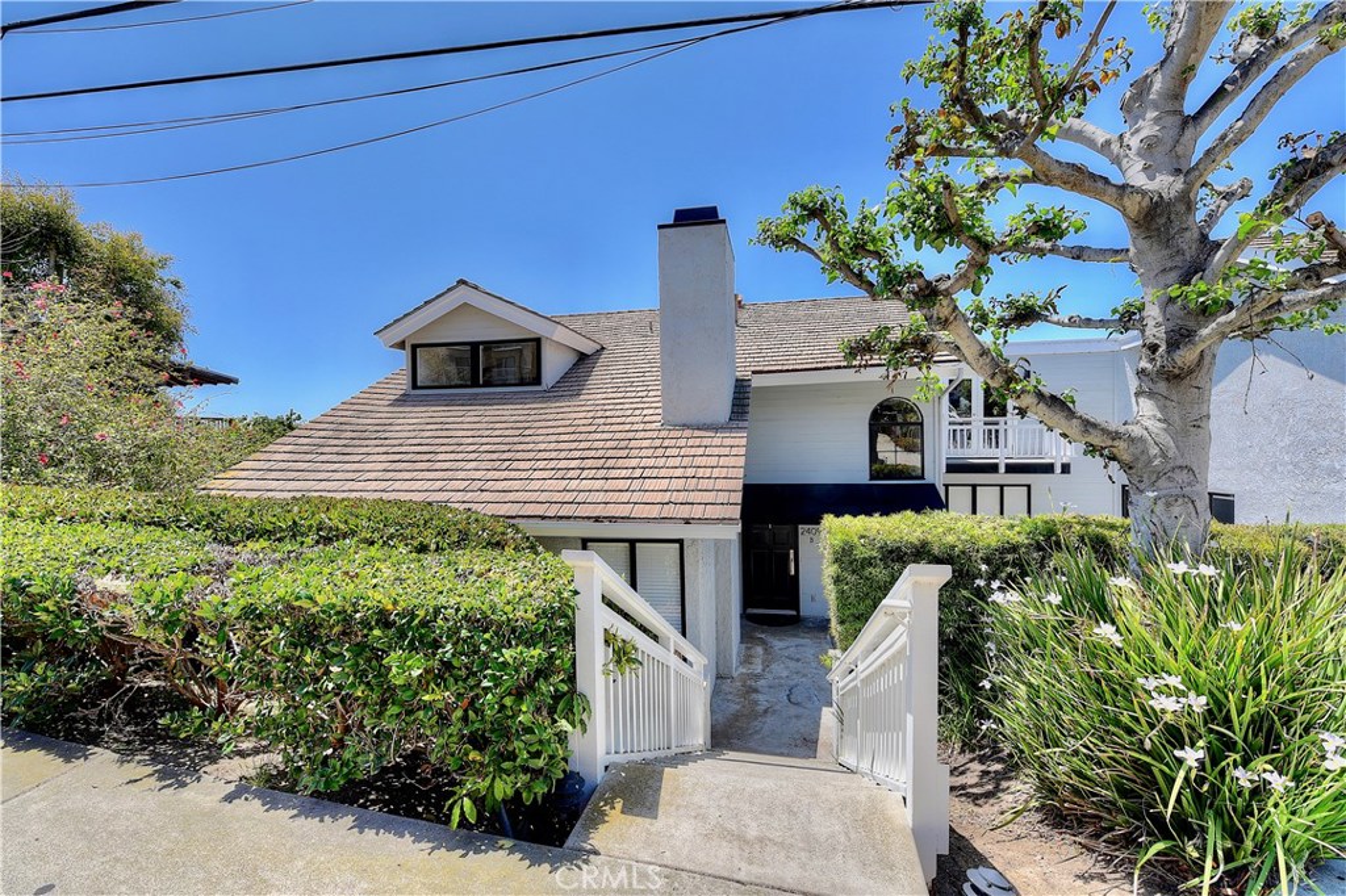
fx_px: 523
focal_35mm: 14
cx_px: 673
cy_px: 448
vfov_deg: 81.2
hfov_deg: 104.3
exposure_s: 1/400
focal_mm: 14
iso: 100
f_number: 7.1
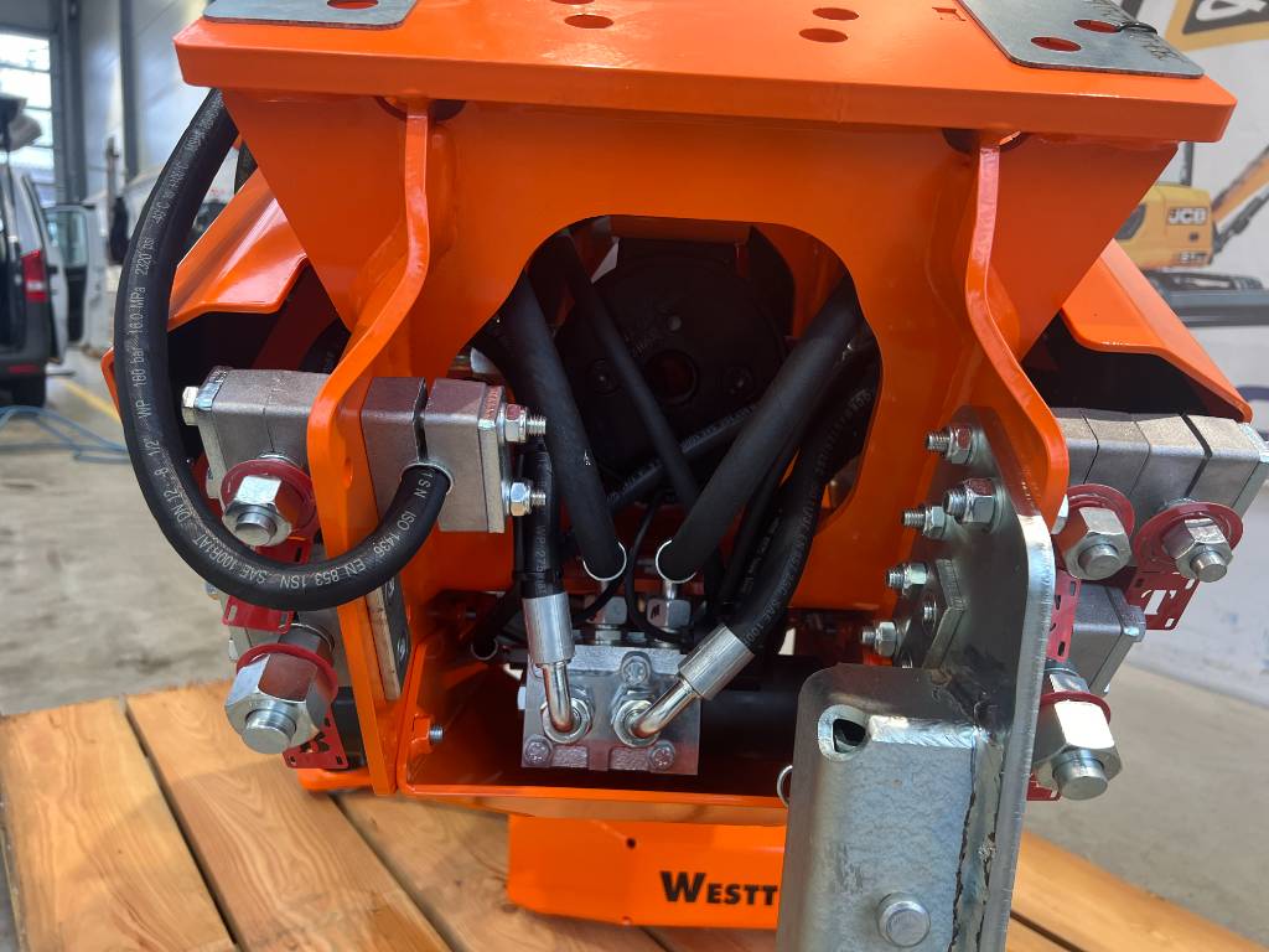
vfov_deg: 53.1
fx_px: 953
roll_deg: -1.8
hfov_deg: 67.3
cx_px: 634
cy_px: 476
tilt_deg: -9.2
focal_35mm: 26
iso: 125
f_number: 1.5
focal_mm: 5.7
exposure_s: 1/116
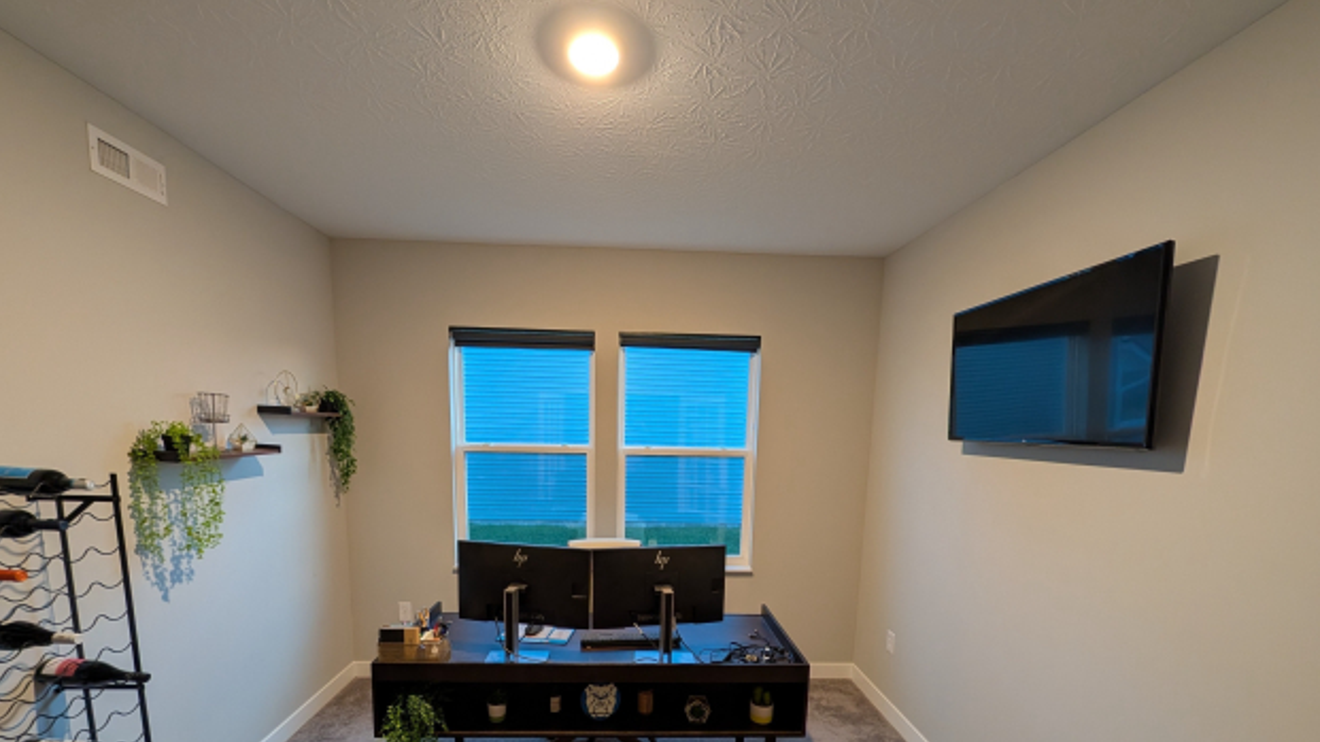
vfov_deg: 71.7
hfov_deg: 106.8
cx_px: 650
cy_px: 504
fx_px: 490
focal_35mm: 14
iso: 171
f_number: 1.7
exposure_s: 1/24
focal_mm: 2.02
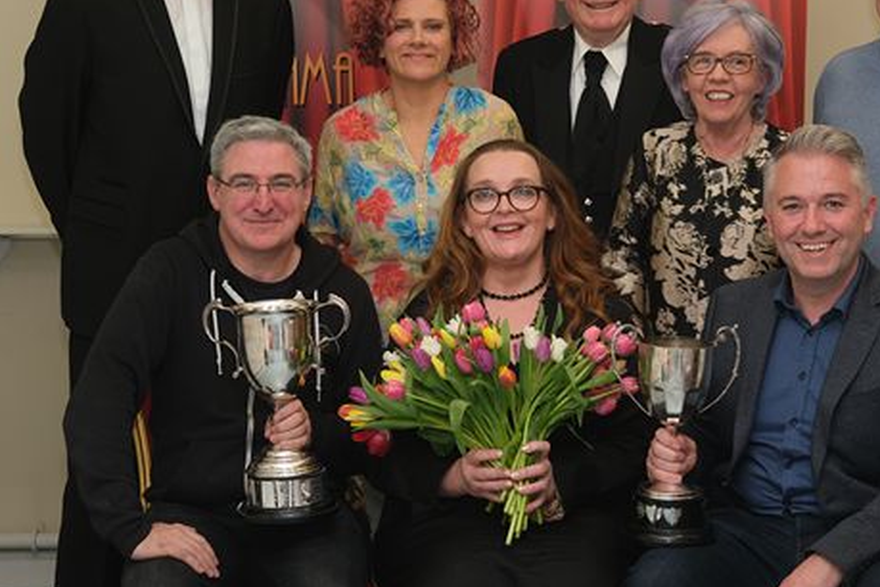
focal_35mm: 75
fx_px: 1833
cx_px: 529
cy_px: 243
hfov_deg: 26.9
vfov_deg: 18.2
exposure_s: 1/250
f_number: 4
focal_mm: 35
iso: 400
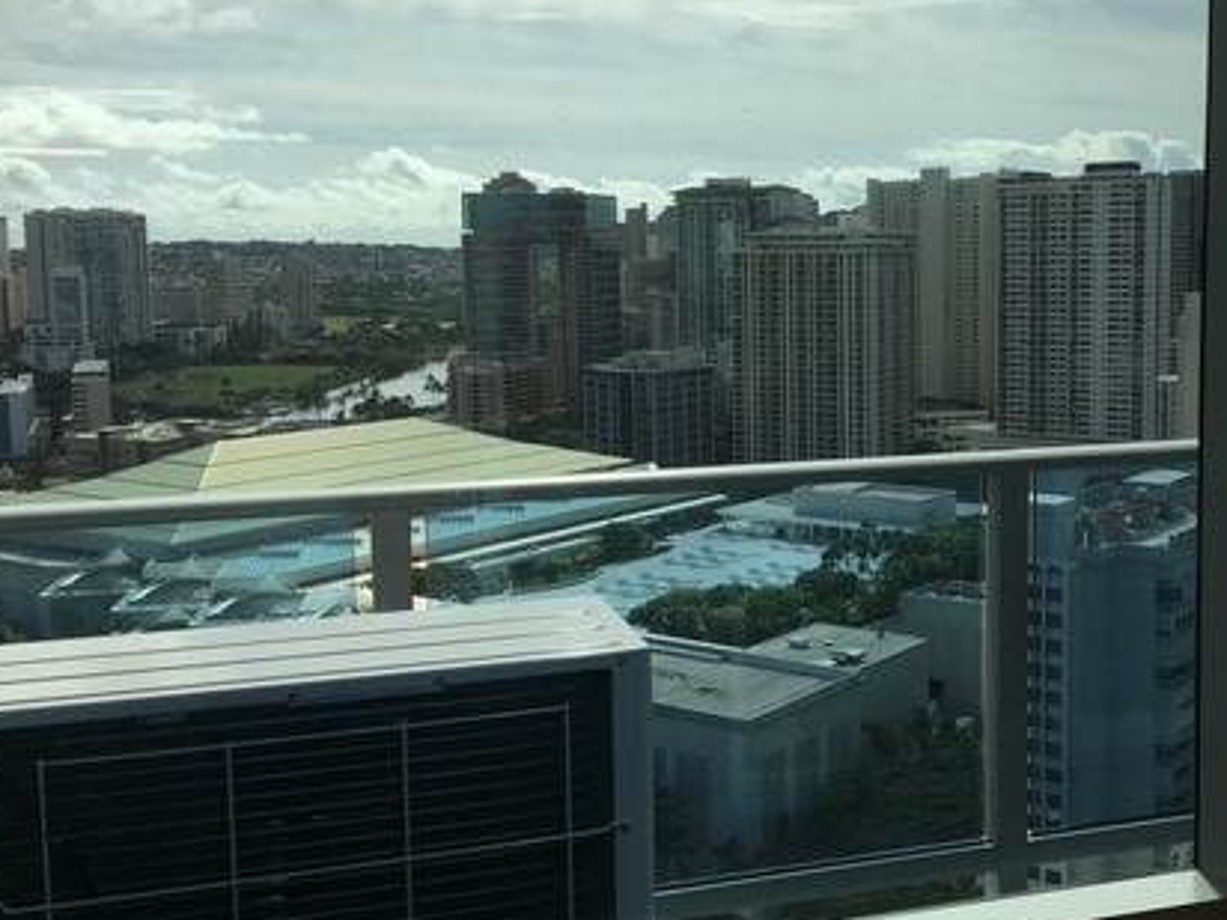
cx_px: 837
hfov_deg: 41.4
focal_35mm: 45
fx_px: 1595
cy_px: 414
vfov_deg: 32.2
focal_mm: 4.15
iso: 25
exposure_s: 1/1451
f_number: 2.2
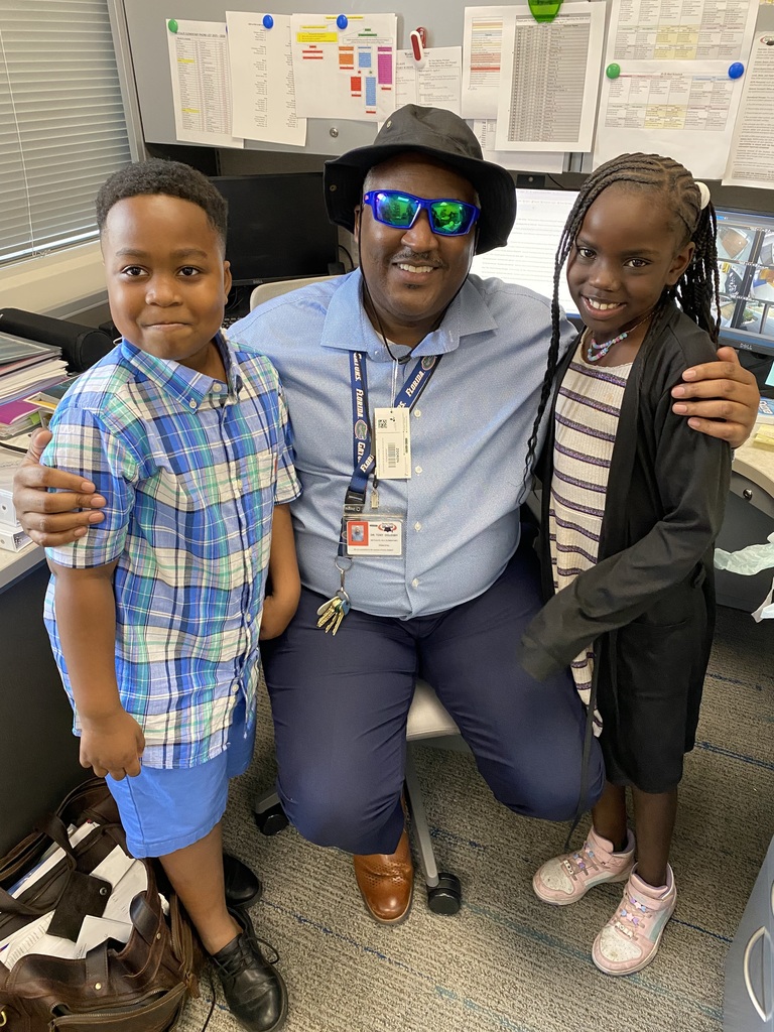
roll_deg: -1.6
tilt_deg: -30.3
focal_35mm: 26
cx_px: 387
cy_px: 516
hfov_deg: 53.1
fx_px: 775
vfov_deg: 67.3
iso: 400
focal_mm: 4.25
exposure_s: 1/60
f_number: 1.8
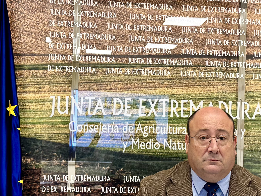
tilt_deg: +2.1
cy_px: 114
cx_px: 96
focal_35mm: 51
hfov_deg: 37.2
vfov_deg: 28.5
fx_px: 385
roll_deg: -0.4
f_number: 1.78
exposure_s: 1/100
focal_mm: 6.76
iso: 160
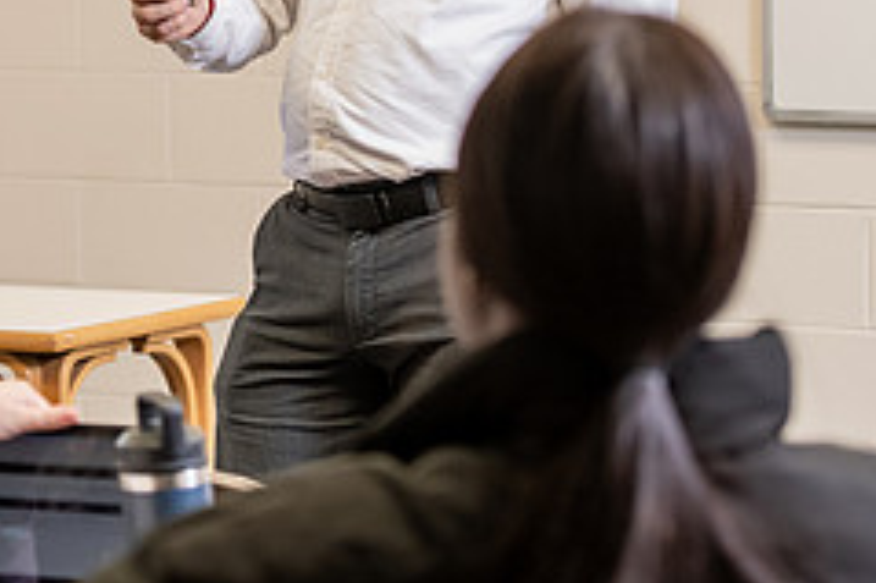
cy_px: 79
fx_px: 4425
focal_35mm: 182
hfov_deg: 11.2
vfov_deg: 7.5
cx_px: 92
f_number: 3.2
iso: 1000
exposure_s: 1/200
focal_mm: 75
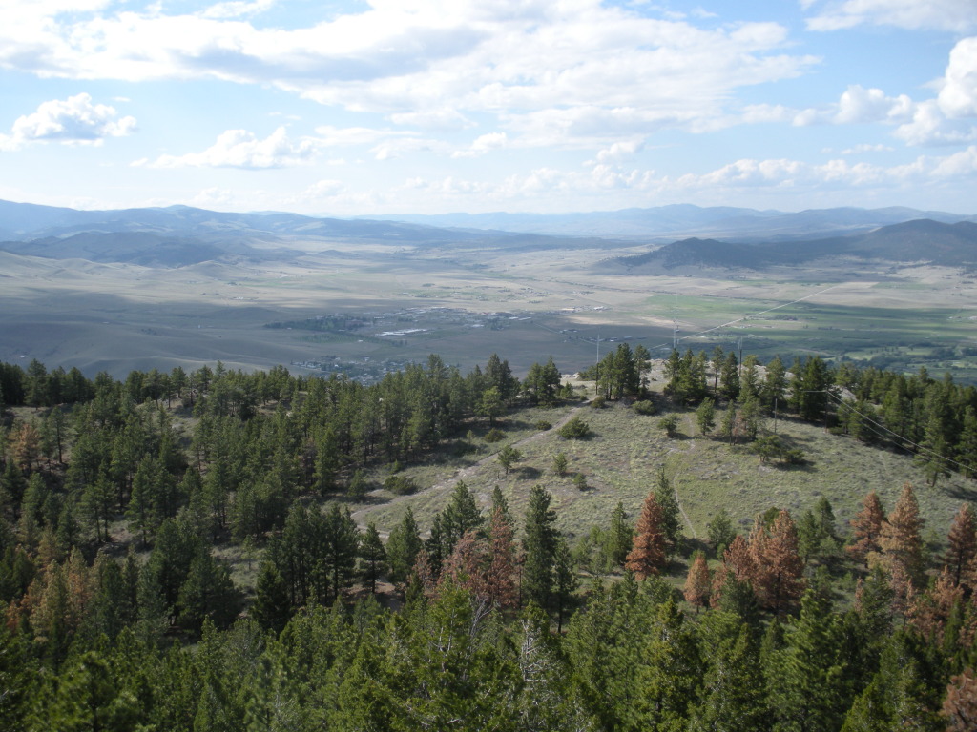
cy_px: 366
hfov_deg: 51.4
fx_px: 1016
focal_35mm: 36
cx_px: 488
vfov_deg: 39.7
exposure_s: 1/526
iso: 64
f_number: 3.5
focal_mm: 6.3
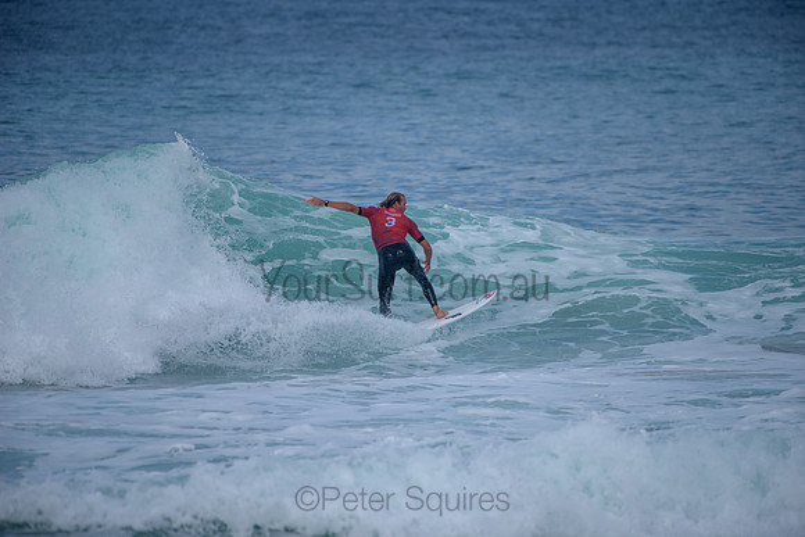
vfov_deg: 2.8
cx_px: 402
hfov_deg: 4.1
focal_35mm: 500
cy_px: 268
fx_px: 11183
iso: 180
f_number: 5.6
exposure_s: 1/2000
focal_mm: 500
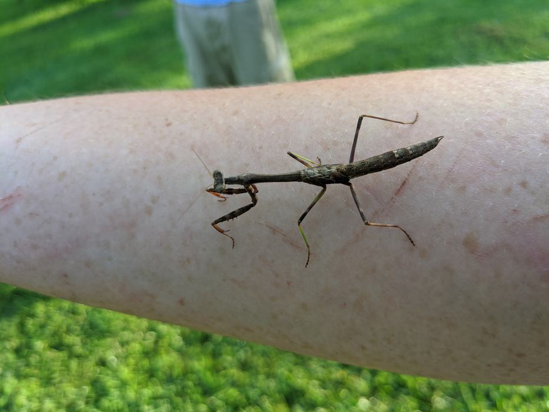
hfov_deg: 65.3
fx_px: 428
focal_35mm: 27
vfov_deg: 51.4
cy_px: 206
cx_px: 274
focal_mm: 4.38
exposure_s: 1/317
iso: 56
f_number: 1.73
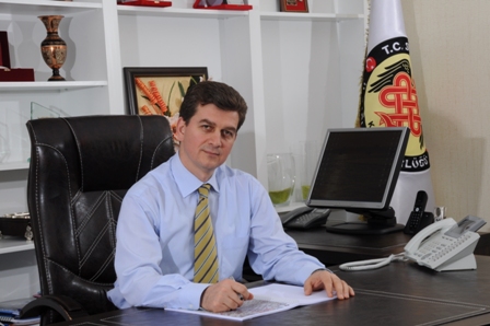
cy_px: 163
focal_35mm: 78
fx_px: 1061
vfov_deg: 17.5
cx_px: 245
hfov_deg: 26.0
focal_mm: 52
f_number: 20
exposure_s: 1/15
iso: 200
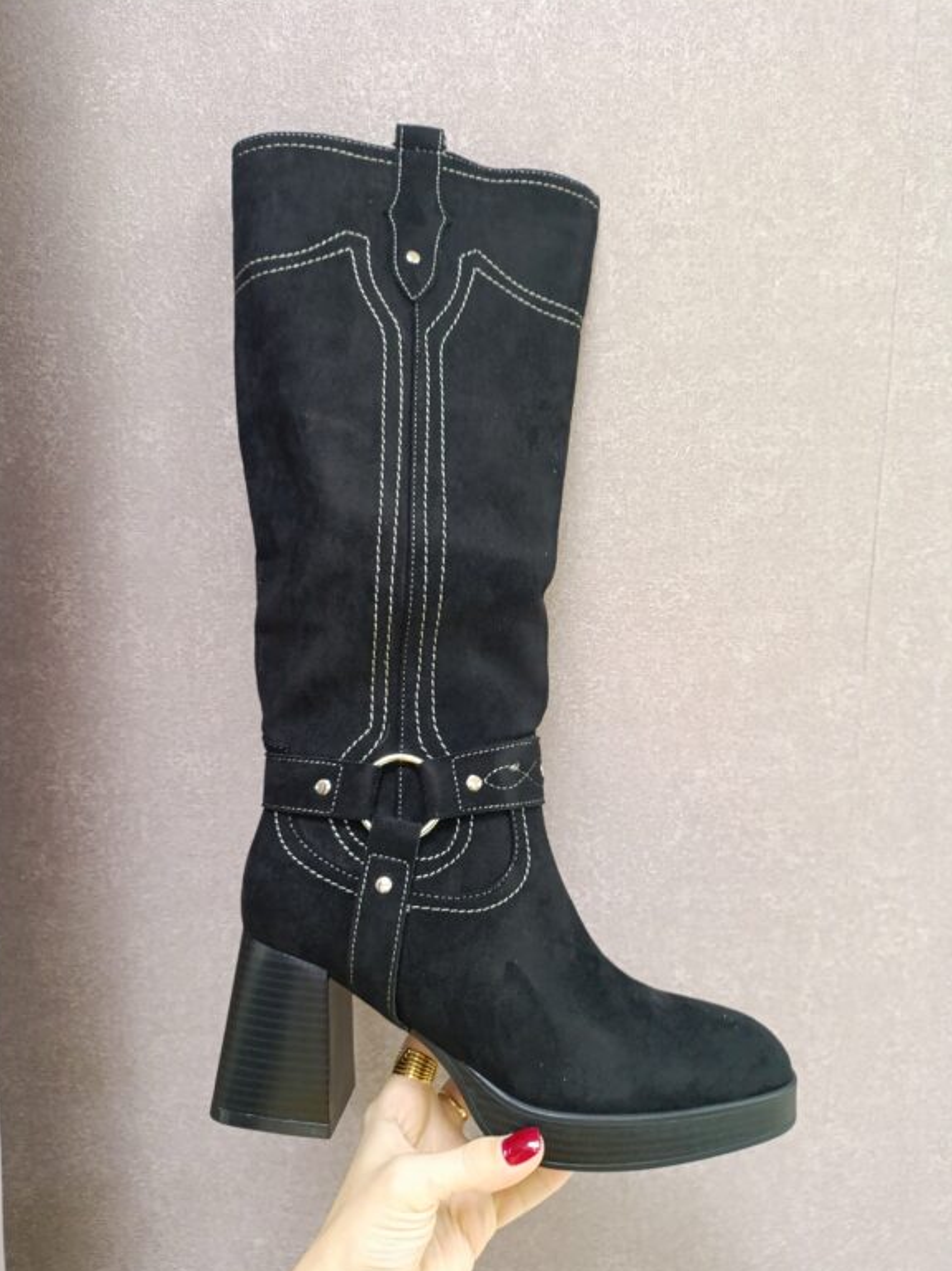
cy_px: 644
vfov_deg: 67.3
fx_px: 954
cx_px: 458
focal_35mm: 26
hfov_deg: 53.0
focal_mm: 4.71
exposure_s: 1/25
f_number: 1.7
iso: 640
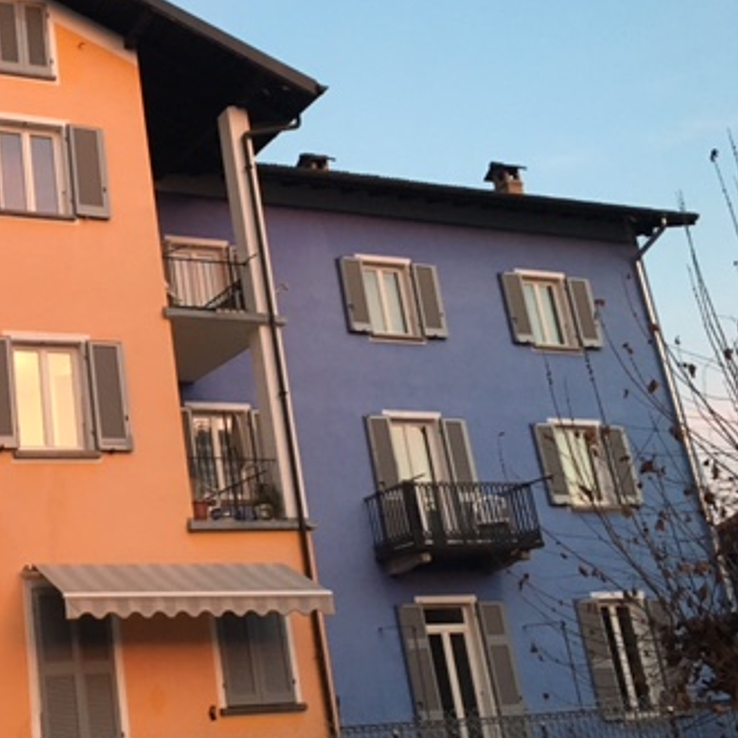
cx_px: 54
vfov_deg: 34.0
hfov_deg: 32.1
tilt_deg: +21.5
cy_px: 333
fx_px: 1206
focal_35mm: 50
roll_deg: +4.4
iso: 200
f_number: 2.2
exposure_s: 1/33
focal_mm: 4.15
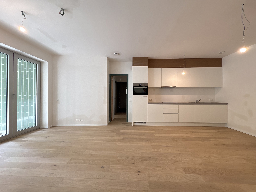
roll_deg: +0.8
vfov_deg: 85.7
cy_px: 96
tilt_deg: +0.0
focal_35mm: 14
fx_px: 104
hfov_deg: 102.1
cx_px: 128
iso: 160
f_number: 2.2
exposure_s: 1/50
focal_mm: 2.22
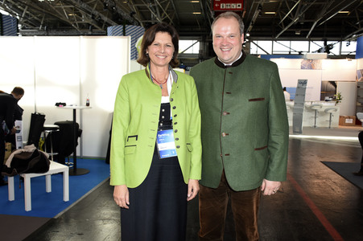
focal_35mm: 33
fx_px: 332
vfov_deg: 39.9
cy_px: 120
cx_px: 182
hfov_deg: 57.3
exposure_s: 1/60
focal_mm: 22
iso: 320
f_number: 4.5
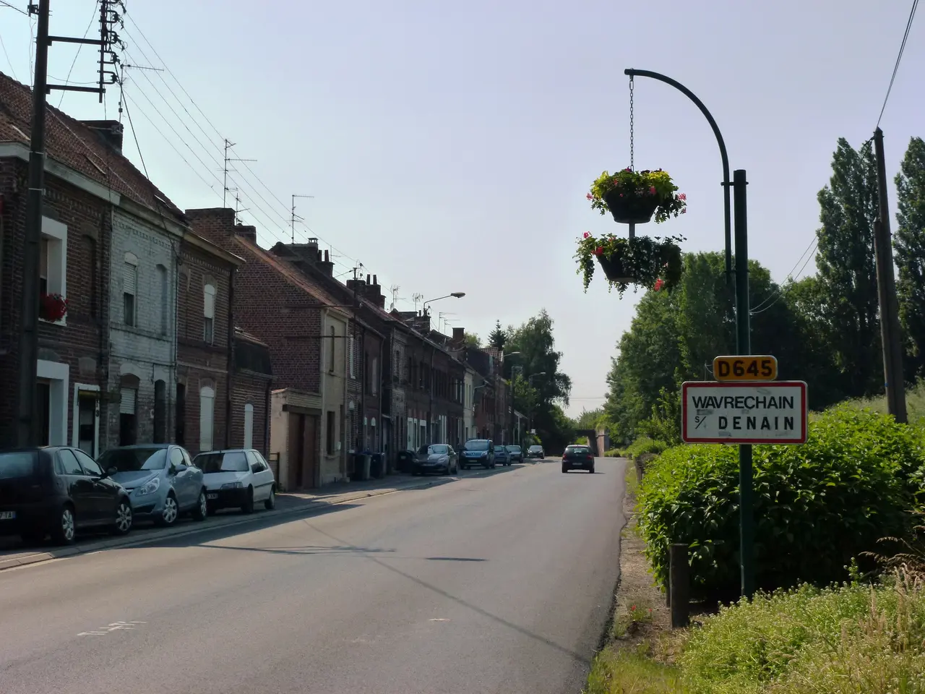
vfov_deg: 28.0
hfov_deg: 36.8
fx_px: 1390
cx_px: 462
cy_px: 347
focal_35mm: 52
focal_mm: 9.4
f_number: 4.5
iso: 160
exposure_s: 1/1600
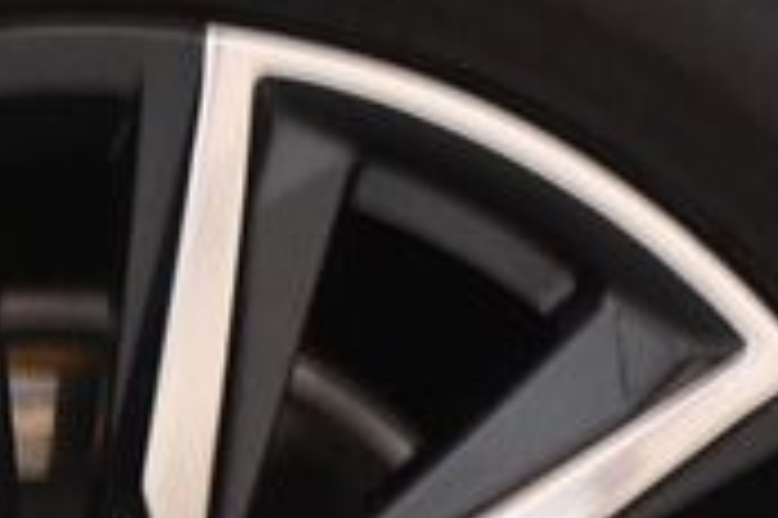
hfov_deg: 8.2
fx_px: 5354
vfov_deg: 5.4
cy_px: 941
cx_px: -108
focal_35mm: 248
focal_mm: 45
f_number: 4.5
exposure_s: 1/60
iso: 4500
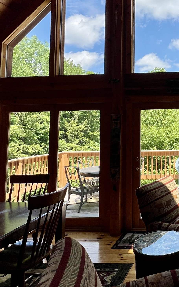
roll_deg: +1.1
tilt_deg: +6.0
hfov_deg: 37.0
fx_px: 226
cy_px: 104
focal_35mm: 29
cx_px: 192
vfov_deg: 63.5
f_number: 1.8
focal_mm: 1.57
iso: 32
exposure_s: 1/451
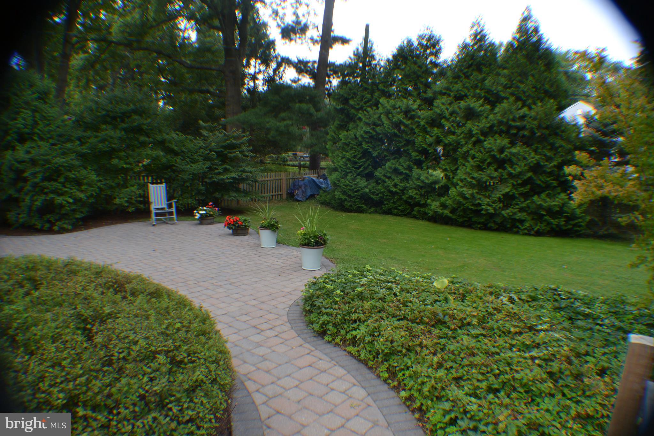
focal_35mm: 27
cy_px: 218
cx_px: 327
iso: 125
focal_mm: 18
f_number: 5.6
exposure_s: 1/125
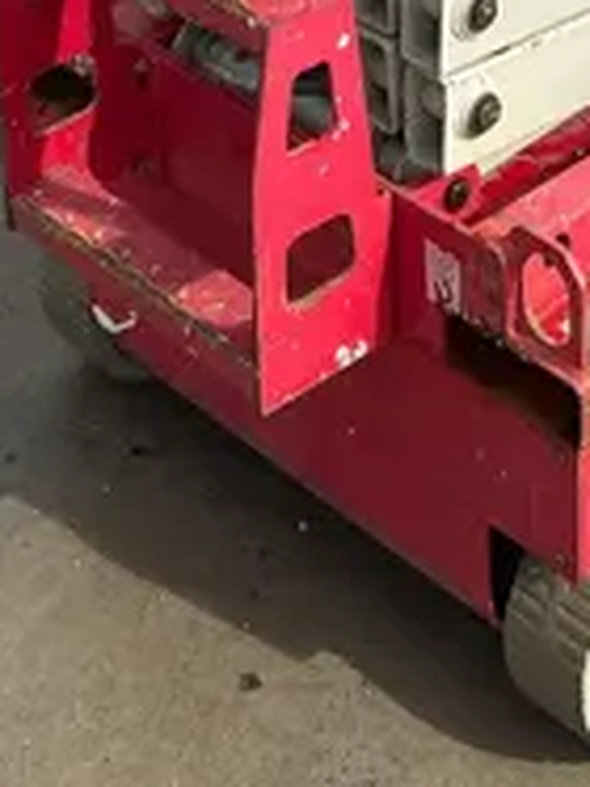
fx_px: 2321
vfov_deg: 16.8
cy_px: -516
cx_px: 552
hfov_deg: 14.3
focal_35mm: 102
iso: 50
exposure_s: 1/3571
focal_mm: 5.7
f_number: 1.5
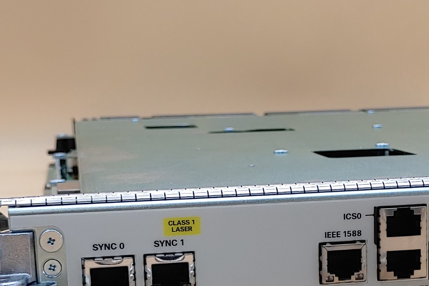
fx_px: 941
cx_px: 290
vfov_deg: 17.1
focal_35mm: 79
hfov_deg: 25.5
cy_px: 242
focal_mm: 4.36
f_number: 1.8
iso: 50
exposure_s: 1/120
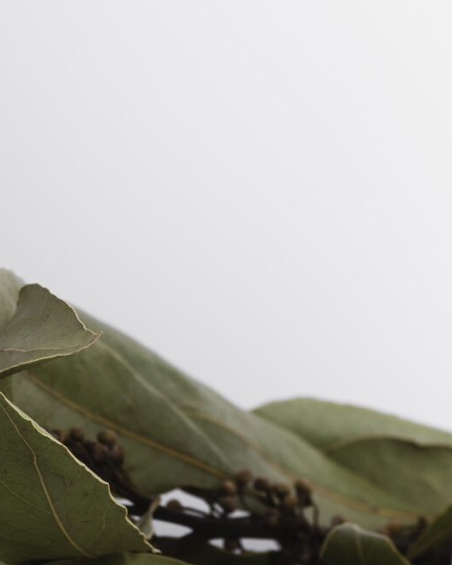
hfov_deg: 4.2
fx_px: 6149
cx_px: 707
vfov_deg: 5.2
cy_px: 92
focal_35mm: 368
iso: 100
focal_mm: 100
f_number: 8
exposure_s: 1/200
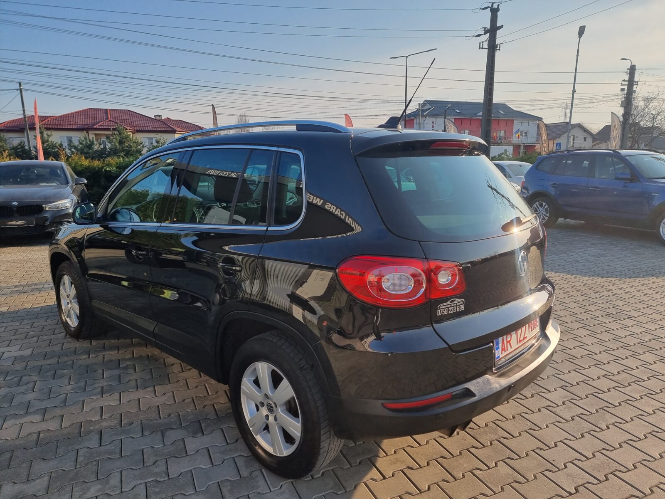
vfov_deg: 56.8
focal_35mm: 24
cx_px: 332
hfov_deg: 71.6
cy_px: 250
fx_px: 461
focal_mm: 6.7
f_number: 1.8
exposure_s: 1/602
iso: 50
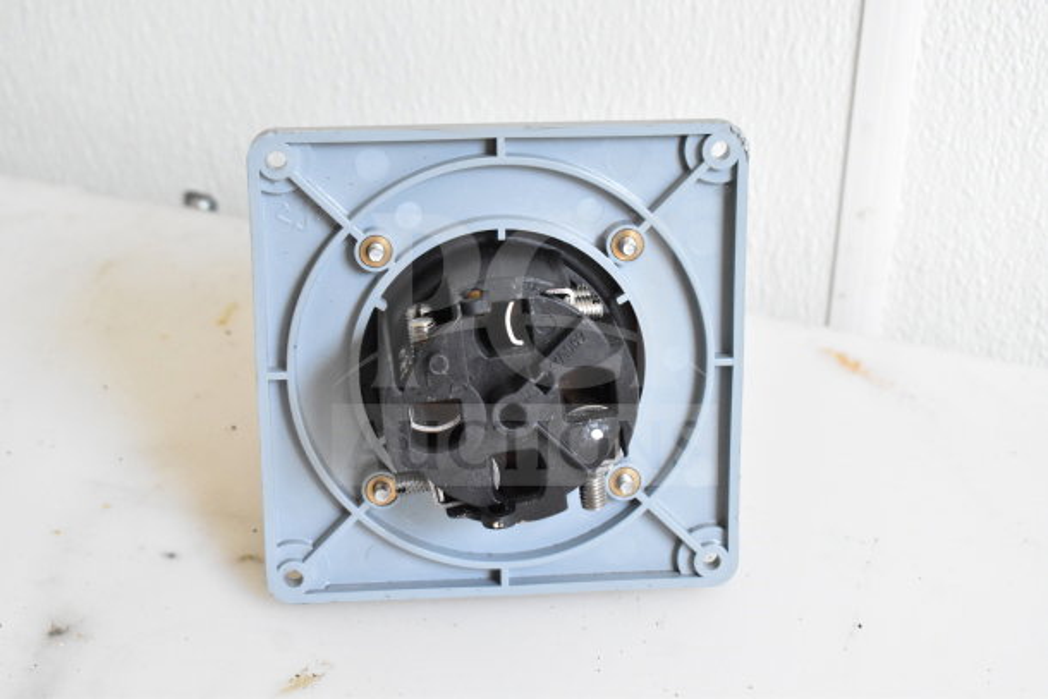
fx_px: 1965
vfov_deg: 20.2
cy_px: 350
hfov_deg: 29.9
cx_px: 524
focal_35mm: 68
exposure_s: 1/160
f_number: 6.3
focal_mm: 45
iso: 6400
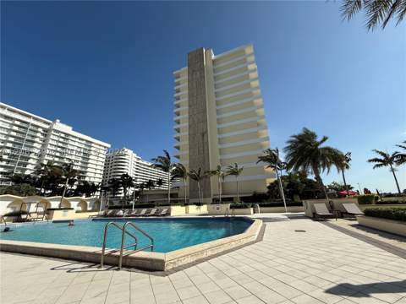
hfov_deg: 102.1
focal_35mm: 14
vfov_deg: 85.7
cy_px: 152
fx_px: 164
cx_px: 203
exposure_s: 1/2410
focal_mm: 2.22
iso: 50
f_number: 2.2
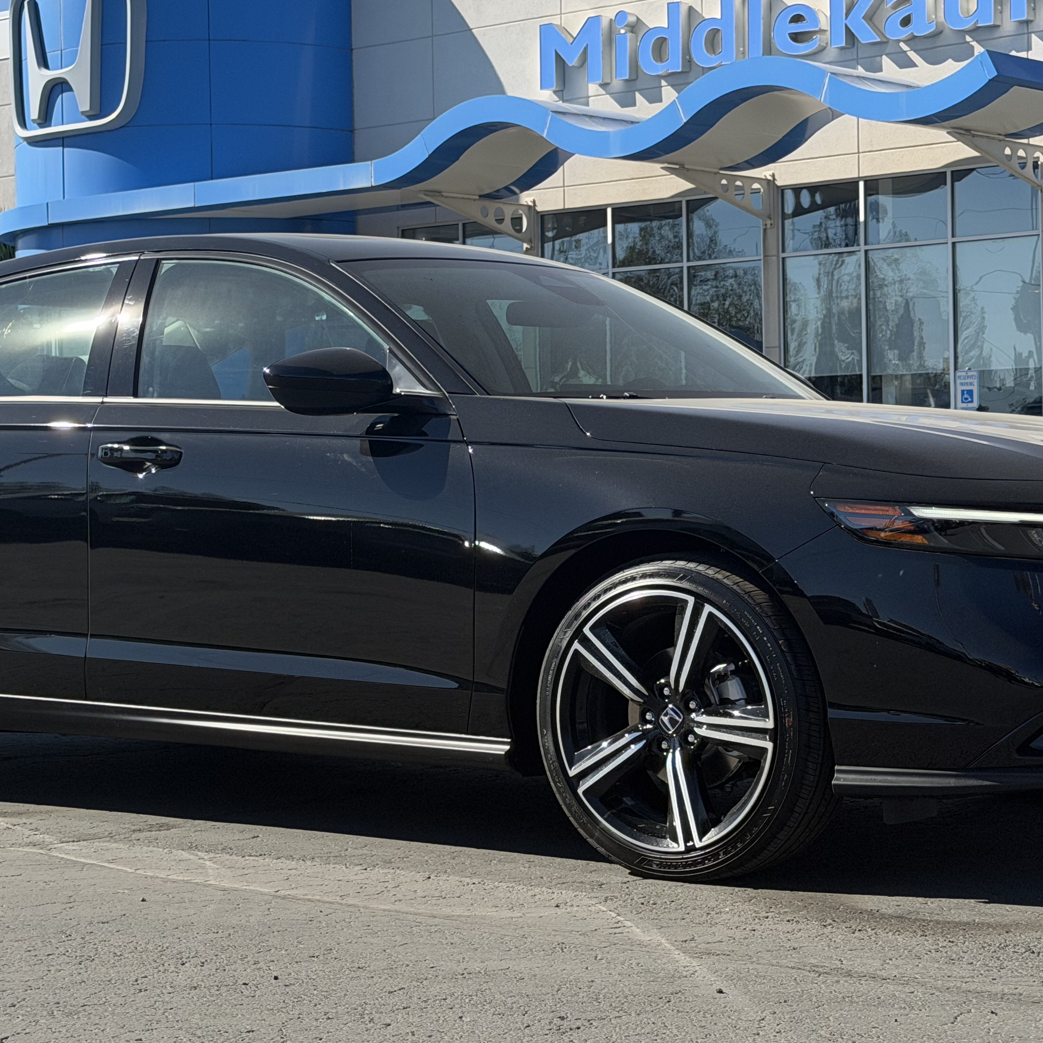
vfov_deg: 22.2
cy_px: 450
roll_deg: +1.5
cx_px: 487
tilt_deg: -0.2
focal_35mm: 78
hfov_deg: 22.2
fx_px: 2659
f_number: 1.78
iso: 64
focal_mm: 6.76
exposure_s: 1/3704
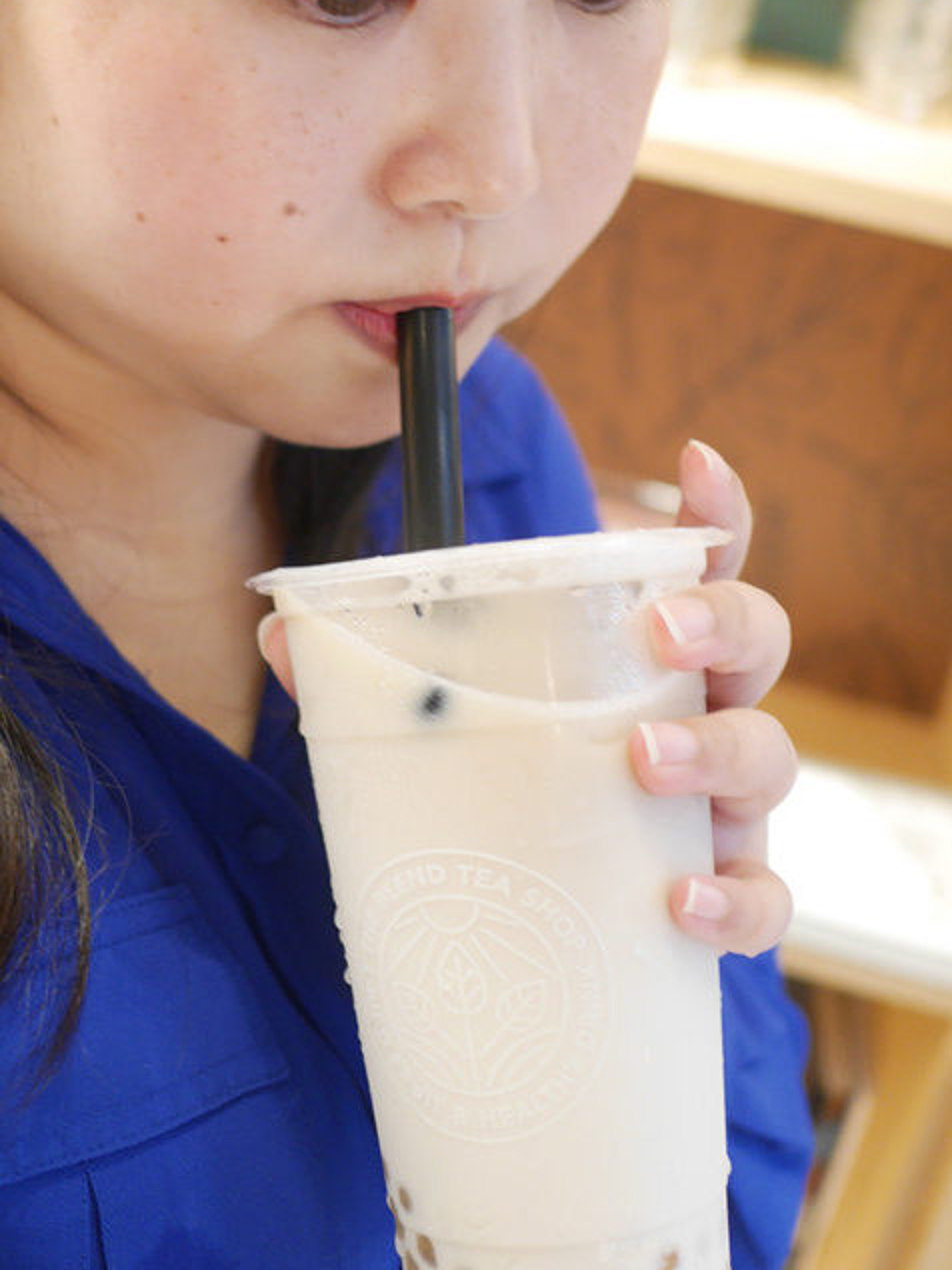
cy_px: 430
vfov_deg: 37.1
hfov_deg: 28.4
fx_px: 1871
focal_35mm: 51
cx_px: 346
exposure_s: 1/60
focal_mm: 15
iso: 500
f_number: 1.7
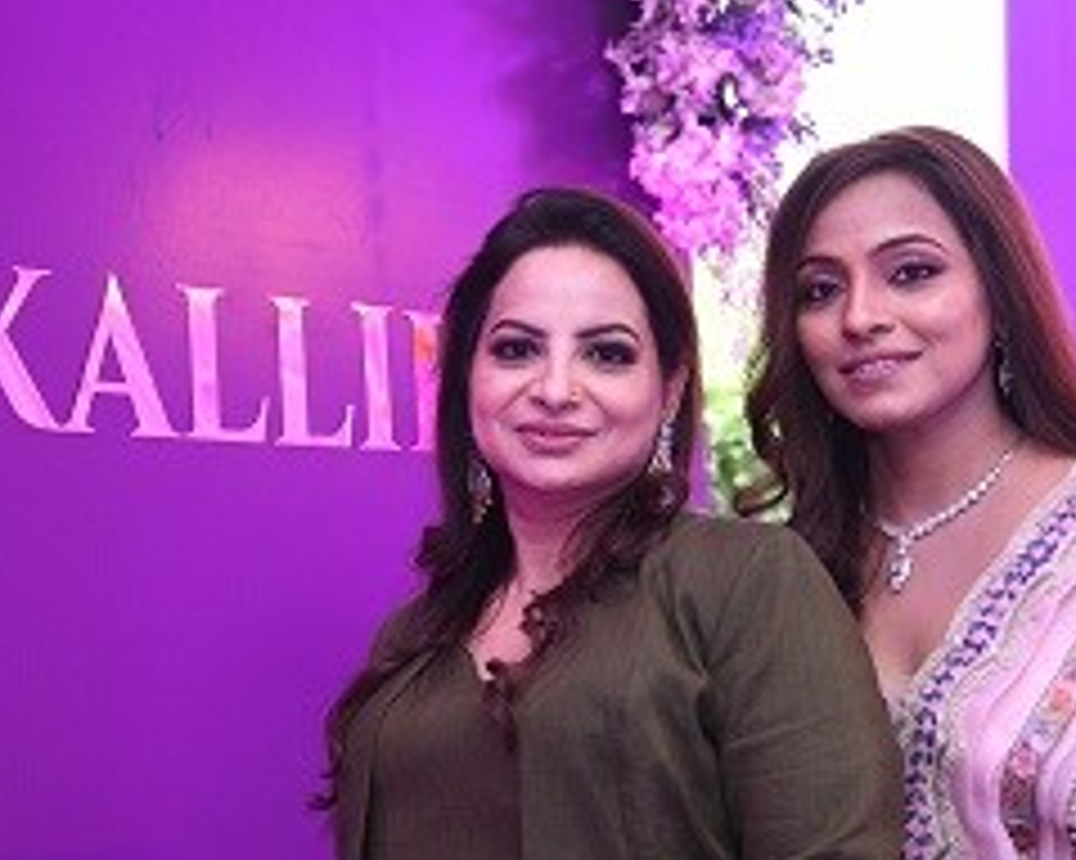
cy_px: 606
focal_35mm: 98
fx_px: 3120
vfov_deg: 15.6
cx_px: 198
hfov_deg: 19.4
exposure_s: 1/125
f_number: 5
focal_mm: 50
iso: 1000
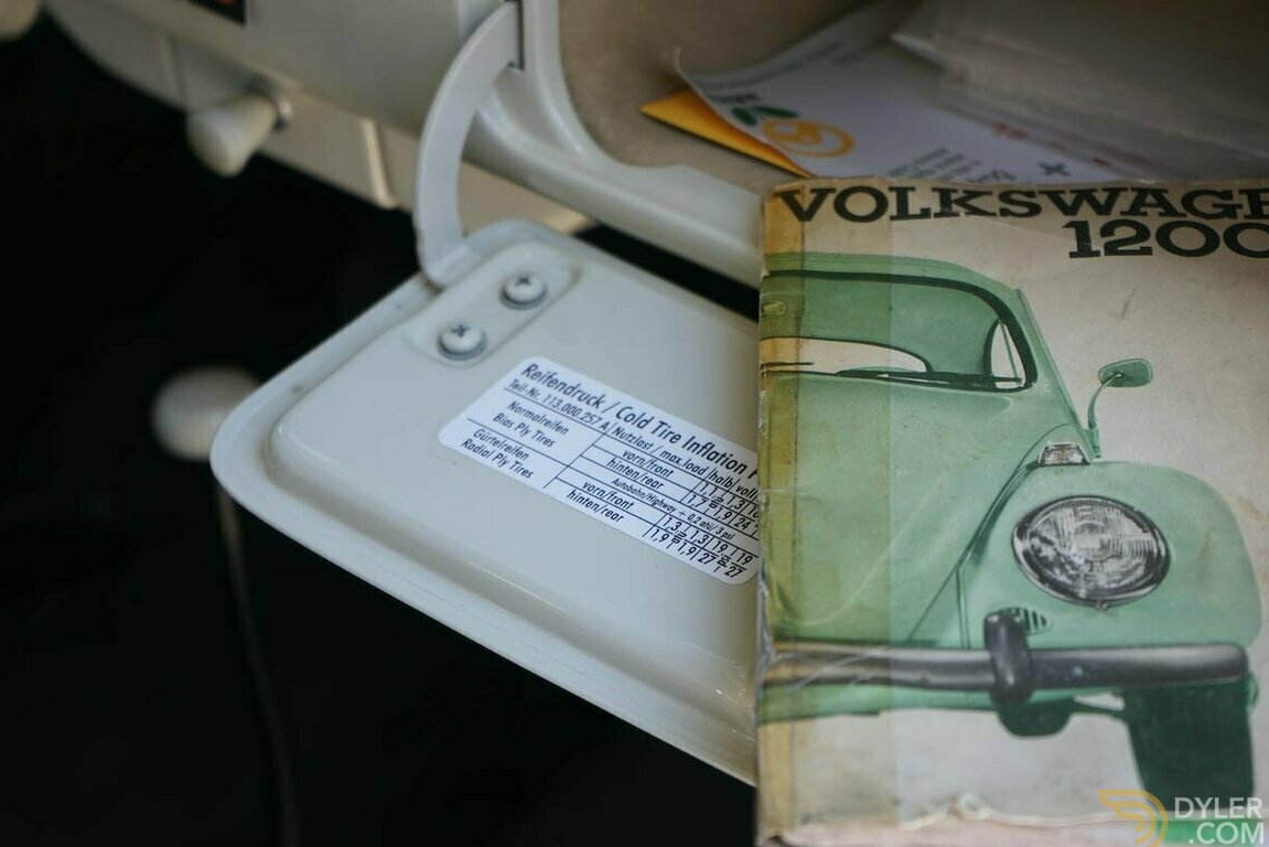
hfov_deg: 27.7
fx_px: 2574
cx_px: 613
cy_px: 424
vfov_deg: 18.7
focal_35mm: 73
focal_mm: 70
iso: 250
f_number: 5.6
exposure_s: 1/80
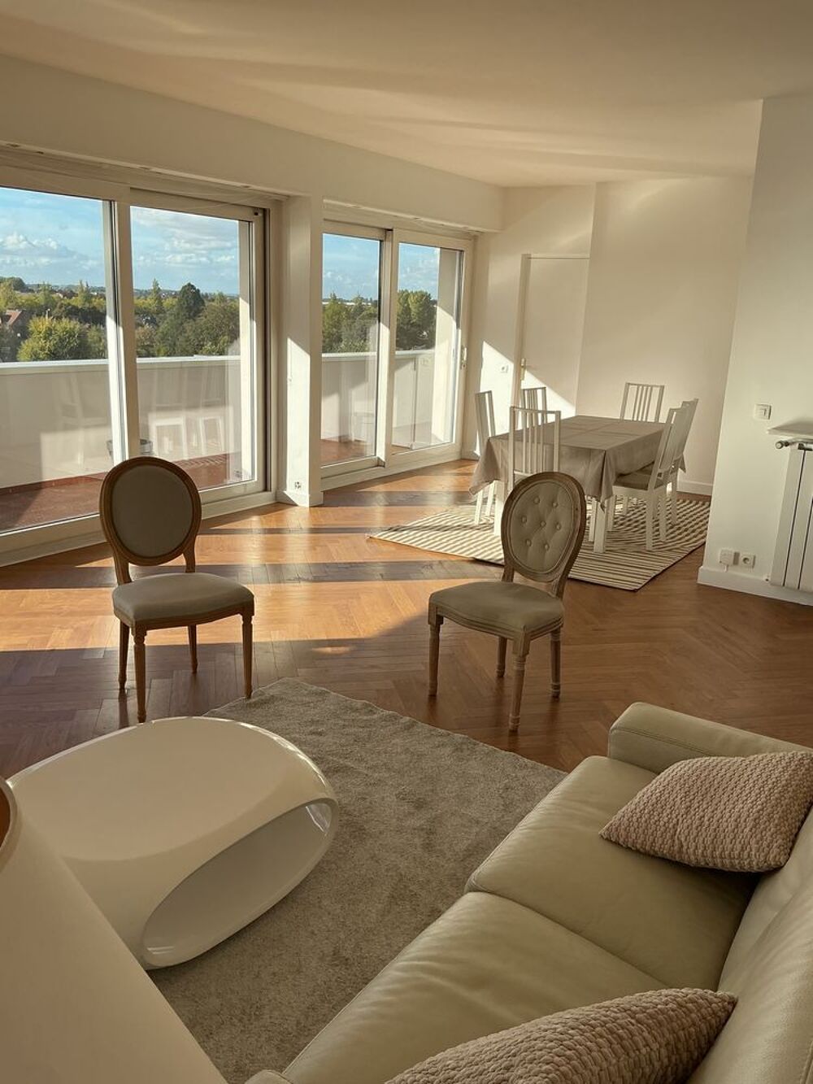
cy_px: 542
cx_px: 406
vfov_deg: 61.7
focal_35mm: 29
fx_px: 908
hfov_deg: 48.2
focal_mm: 3
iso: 25
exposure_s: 1/739
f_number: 1.8
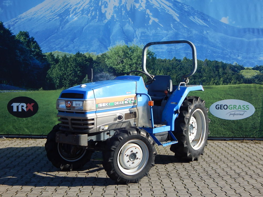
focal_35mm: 48
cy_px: 98
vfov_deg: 30.3
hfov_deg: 39.7
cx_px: 132
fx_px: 365
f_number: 3.7
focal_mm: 8.6
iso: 125
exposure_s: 1/640
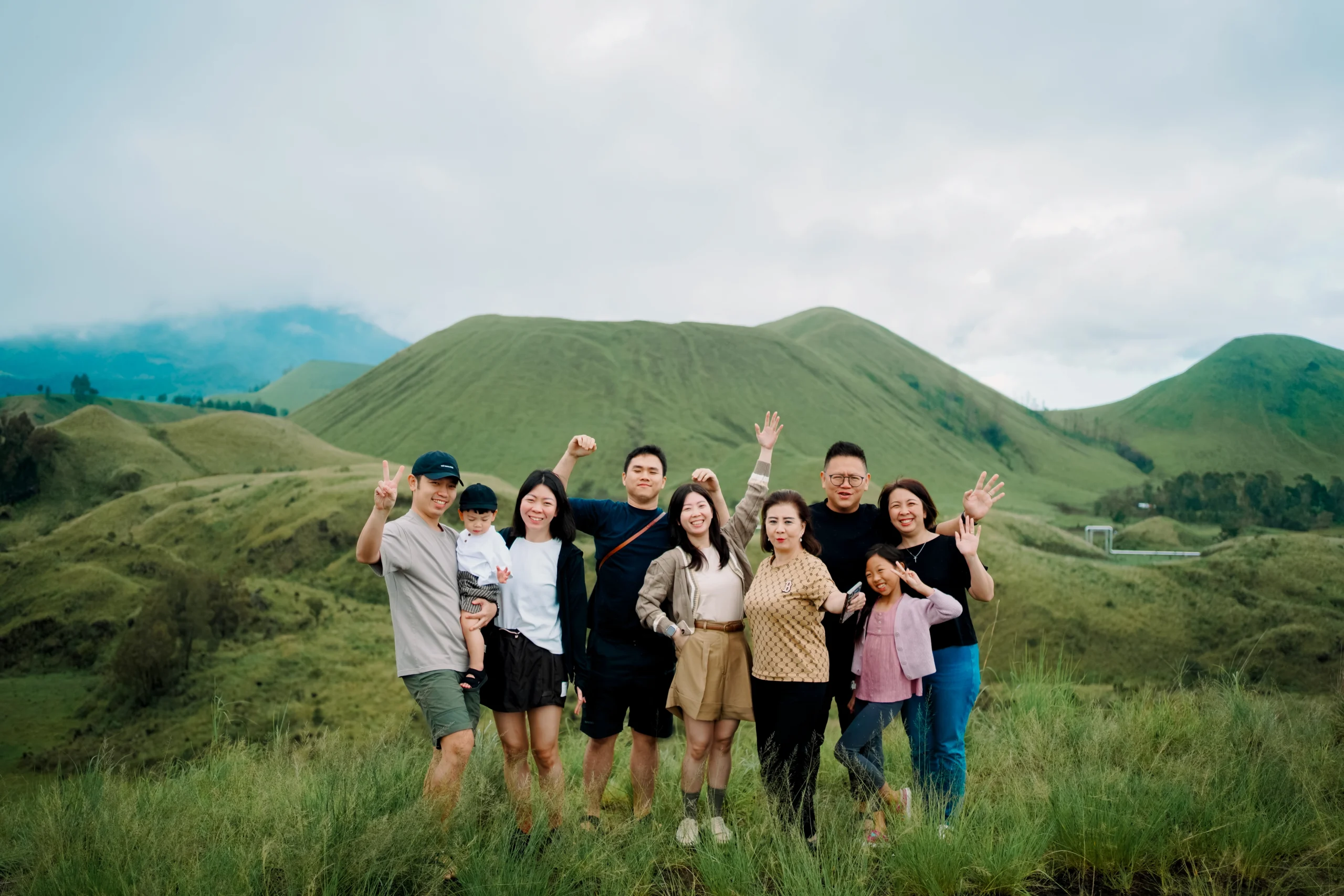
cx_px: 672
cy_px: 448
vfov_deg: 37.9
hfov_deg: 54.4
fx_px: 1307
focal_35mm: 35
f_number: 2
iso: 250
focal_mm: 35
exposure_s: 1/4000
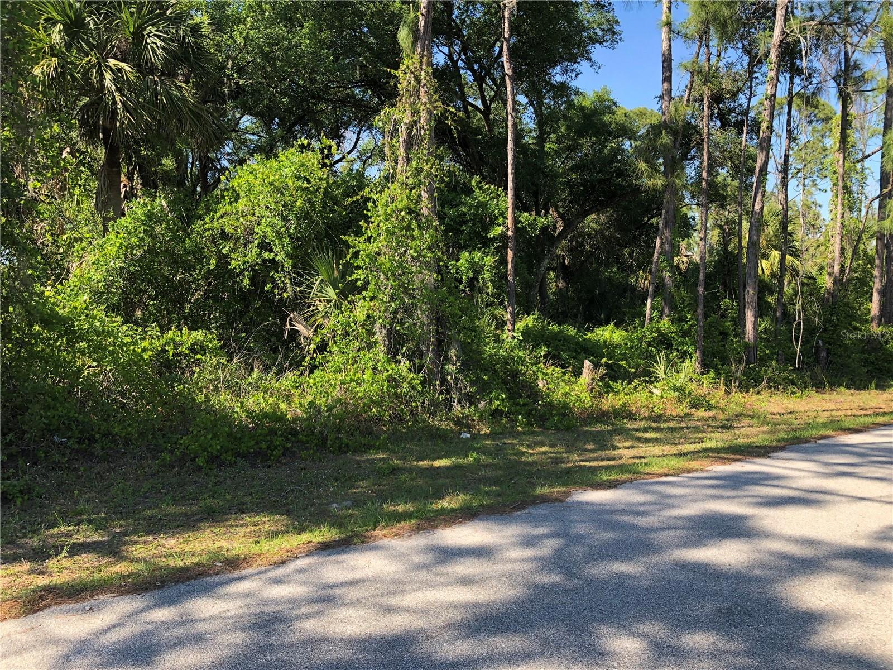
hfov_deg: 63.4
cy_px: 335
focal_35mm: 28
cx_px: 446
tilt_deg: -1.7
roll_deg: +0.8
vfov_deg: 49.7
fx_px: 722
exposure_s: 1/398
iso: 20
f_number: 1.8
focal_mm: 3.99
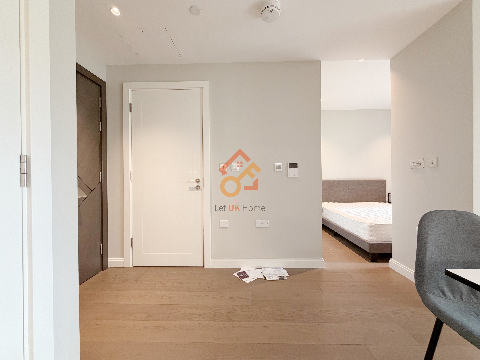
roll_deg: -1.0
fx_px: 194
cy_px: 180
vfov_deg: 85.7
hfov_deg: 102.1
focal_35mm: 14
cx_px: 240
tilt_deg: -2.0
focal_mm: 2.22
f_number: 2.2
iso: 320
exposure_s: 1/85
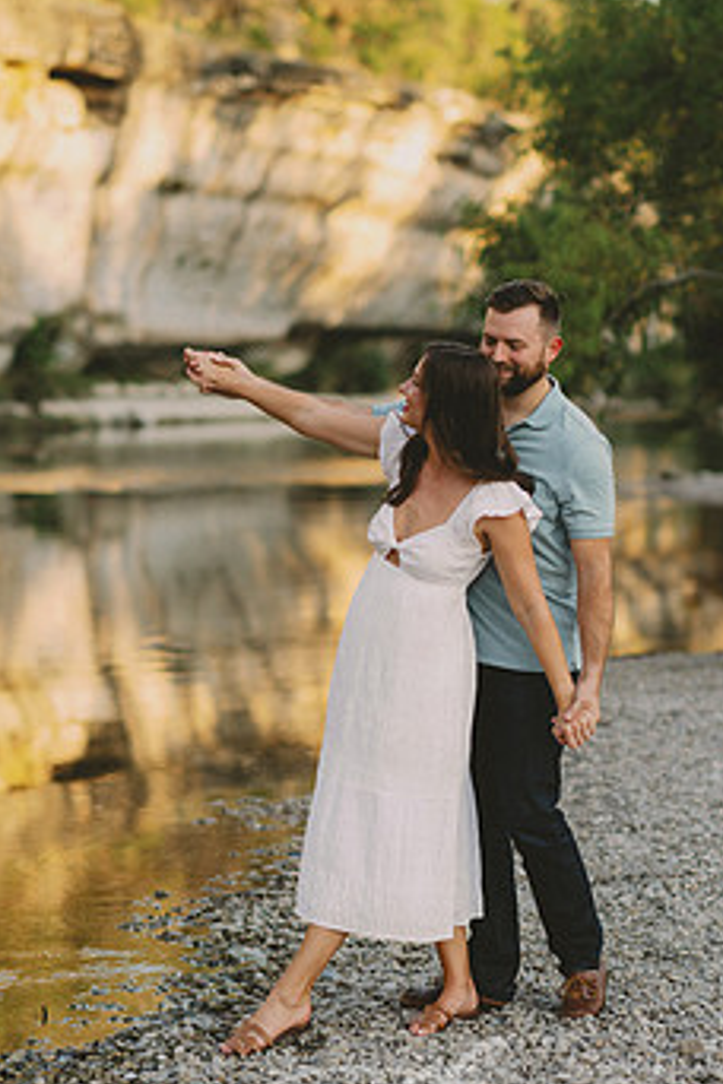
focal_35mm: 112
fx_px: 3374
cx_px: 412
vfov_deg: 18.3
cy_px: 548
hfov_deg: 12.2
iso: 125
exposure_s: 1/800
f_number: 2.5
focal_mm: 85
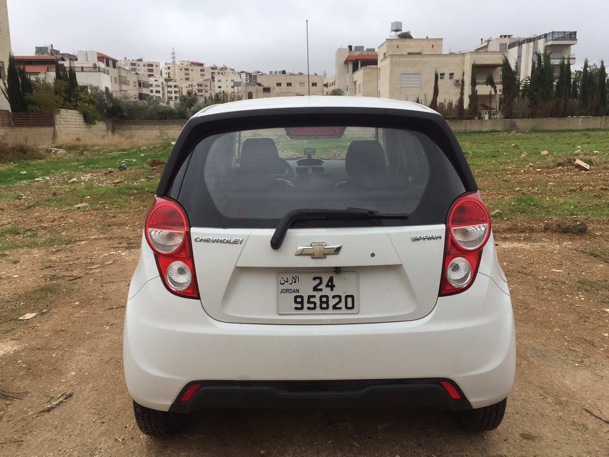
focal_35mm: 29
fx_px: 510
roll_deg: -0.5
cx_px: 304
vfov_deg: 48.2
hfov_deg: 61.7
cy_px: 228
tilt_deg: -10.0
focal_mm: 4.15
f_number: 2.2
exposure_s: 1/824
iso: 32
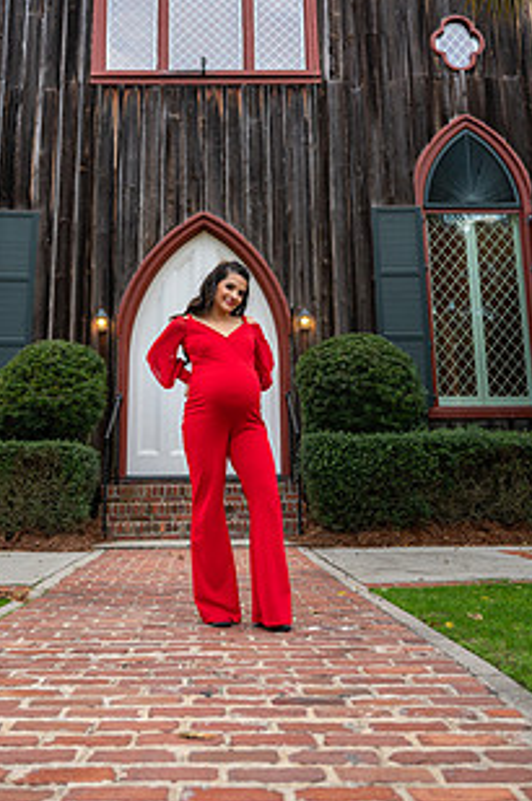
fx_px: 778
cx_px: 219
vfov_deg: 53.7
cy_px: 285
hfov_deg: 37.6
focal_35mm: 35
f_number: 2.8
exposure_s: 1/640
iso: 640
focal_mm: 24
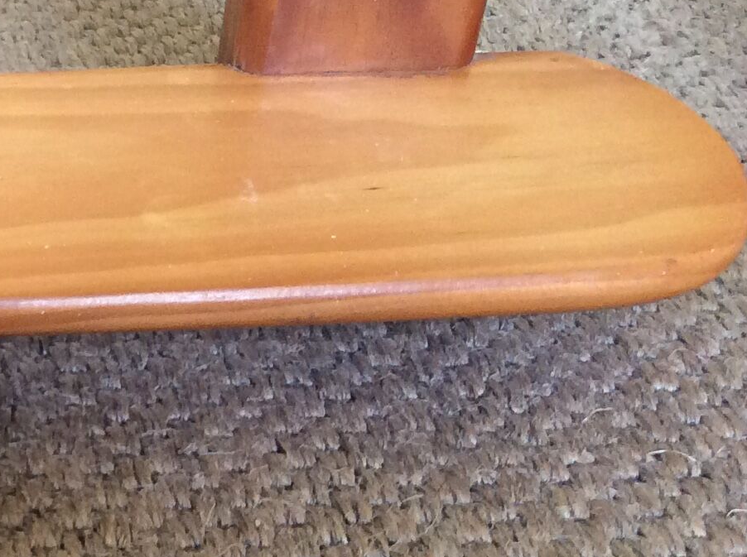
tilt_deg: -34.0
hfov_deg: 19.2
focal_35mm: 92
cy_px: 316
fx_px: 1982
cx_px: -312
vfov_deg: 16.0
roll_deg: +3.0
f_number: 2.4
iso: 125
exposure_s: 1/25
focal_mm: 3.3
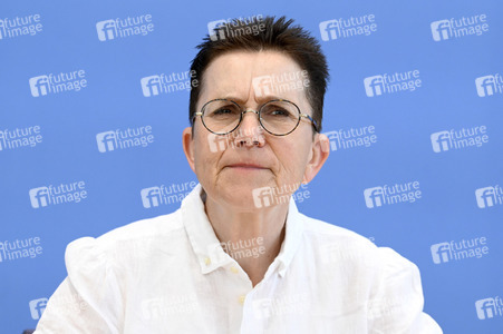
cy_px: 167
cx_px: 252
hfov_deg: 16.4
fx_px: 1745
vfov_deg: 11.0
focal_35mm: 125
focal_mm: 125
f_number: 5.6
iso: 4000
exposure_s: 1/640
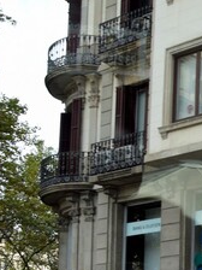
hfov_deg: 13.7
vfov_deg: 20.3
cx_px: 391
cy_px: 281
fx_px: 724
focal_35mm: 93
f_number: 5.6
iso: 400
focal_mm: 18
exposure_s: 1/125
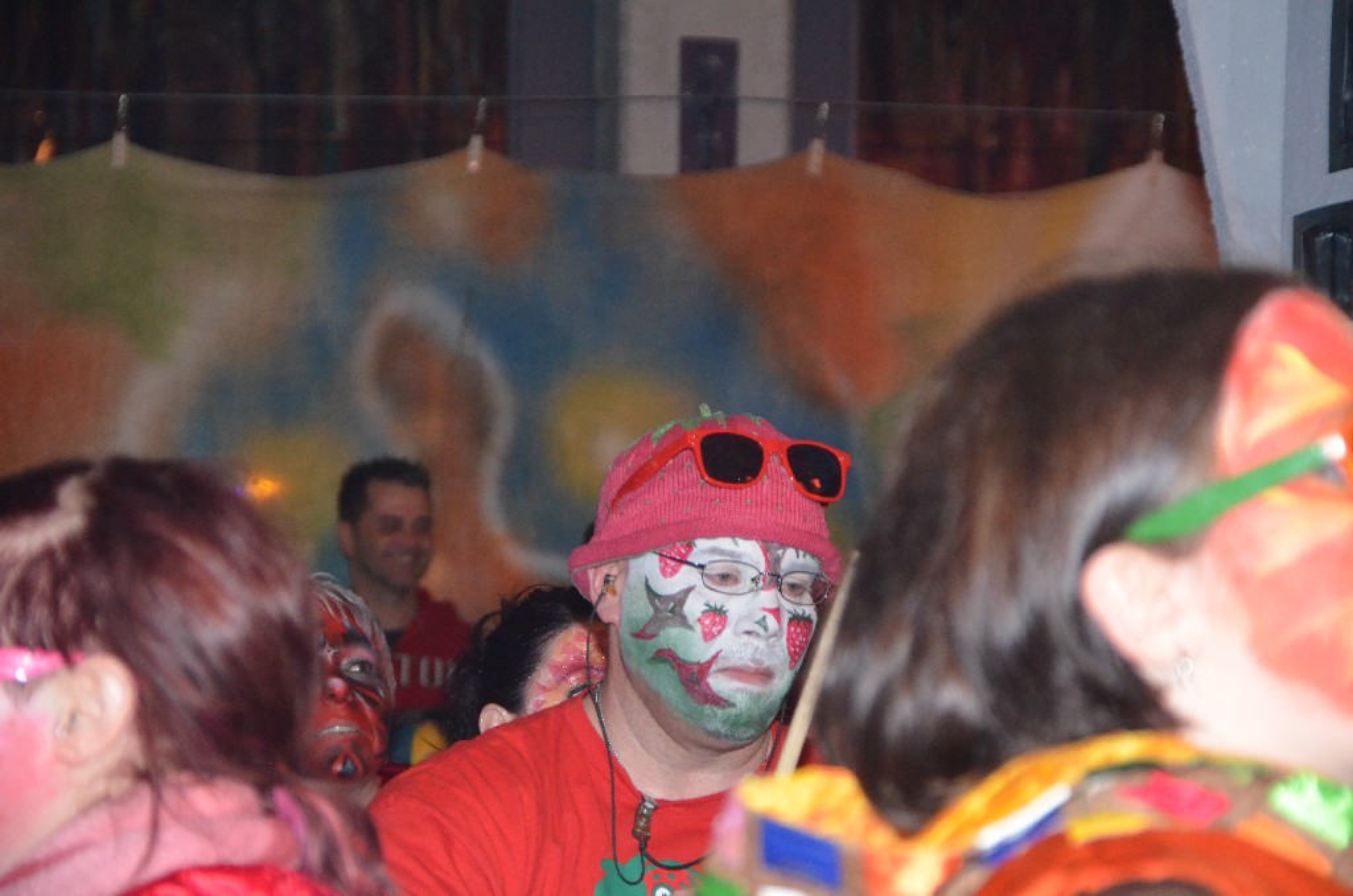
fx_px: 5513
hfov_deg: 14.0
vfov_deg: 9.3
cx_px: 676
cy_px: 448
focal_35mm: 147
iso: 3200
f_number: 5.6
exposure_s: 1/60
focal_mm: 98
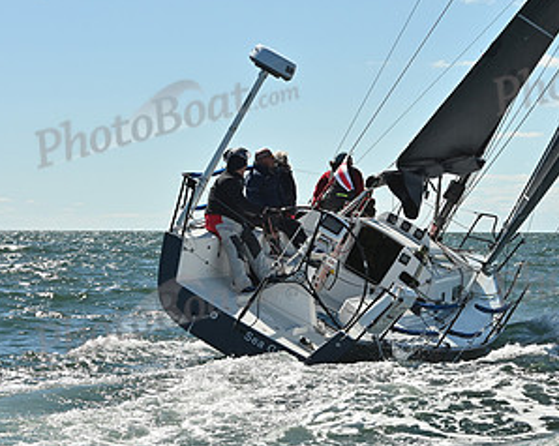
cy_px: 190
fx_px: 2116
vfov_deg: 12.0
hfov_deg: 15.0
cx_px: 398
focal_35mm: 128
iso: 320
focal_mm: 70
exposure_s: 1/1250
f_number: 9
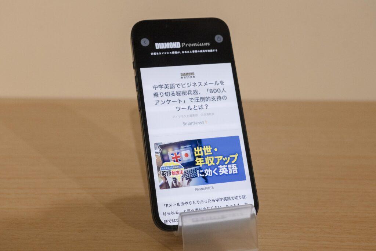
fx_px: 606
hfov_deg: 34.5
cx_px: 188
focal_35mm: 58
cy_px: 126
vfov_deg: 23.4
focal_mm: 54
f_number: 7.1
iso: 4000
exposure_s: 1/640
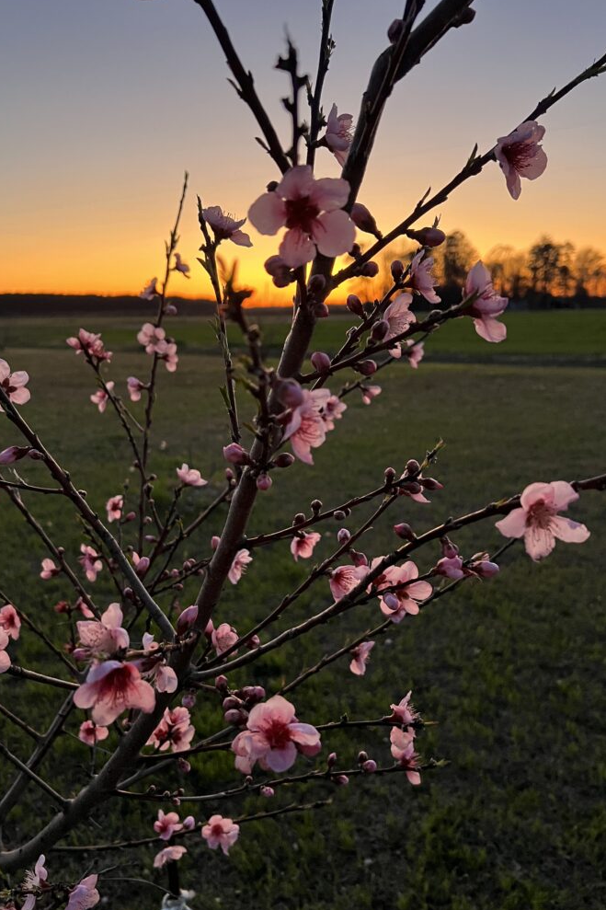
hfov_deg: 46.4
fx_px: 707
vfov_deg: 65.5
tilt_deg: -12.0
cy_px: 467
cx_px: 286
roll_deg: +0.6
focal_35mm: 28
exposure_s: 1/47
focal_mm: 5.7
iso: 500
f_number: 1.5
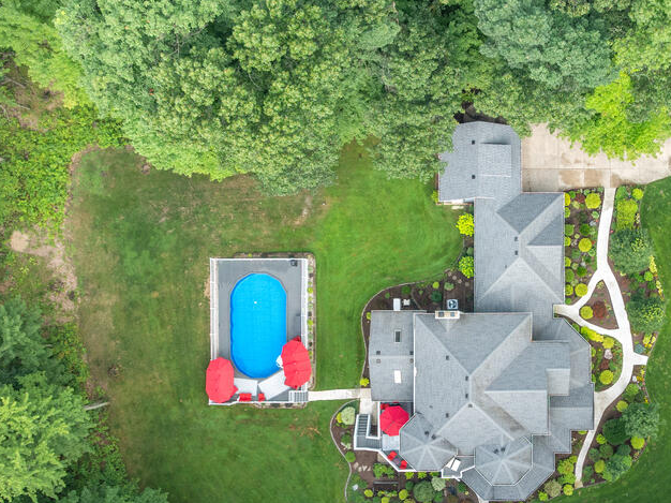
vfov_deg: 31.3
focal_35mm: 46
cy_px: 318
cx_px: 527
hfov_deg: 39.8
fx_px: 891
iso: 110
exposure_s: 1/160
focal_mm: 12.29
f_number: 2.8
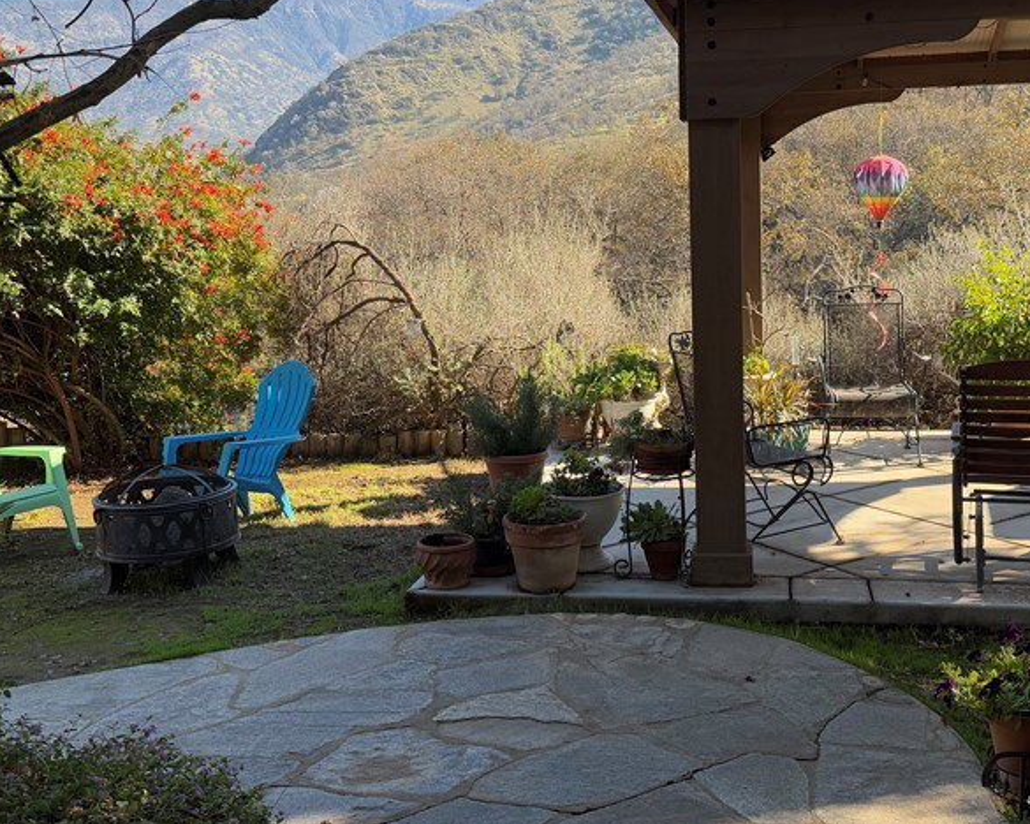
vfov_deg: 36.4
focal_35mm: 41
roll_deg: +1.1
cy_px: 357
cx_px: 618
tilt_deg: -7.5
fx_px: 1250
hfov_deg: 44.6
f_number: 1.78
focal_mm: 6.76
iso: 100
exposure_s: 1/1410
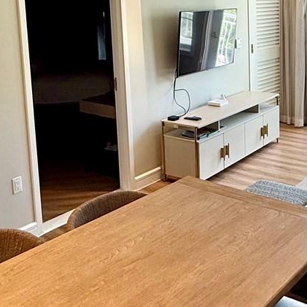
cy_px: 61
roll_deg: +1.8
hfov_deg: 35.4
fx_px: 472
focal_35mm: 47
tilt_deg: -6.4
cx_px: 224
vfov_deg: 34.9
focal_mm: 2.22
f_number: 2.2
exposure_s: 1/120
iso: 100
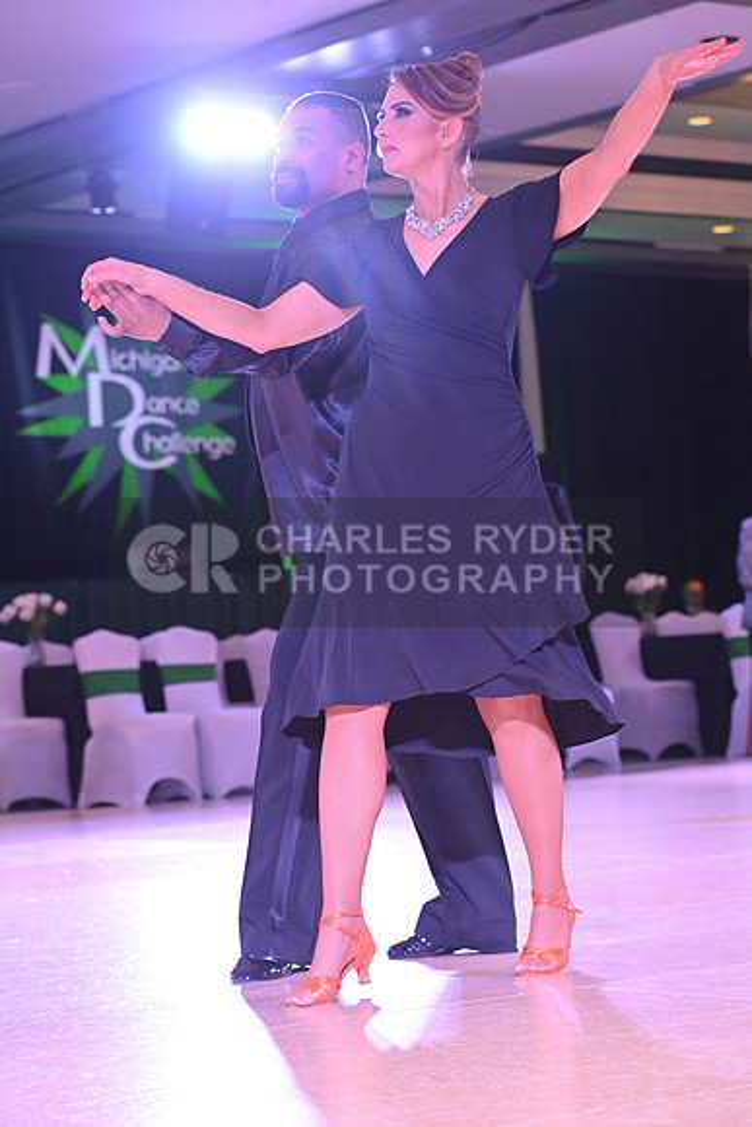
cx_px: 376
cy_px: 564
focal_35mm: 92
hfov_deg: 14.9
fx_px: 2881
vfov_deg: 22.1
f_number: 5.6
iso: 5000
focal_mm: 92
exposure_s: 1/400
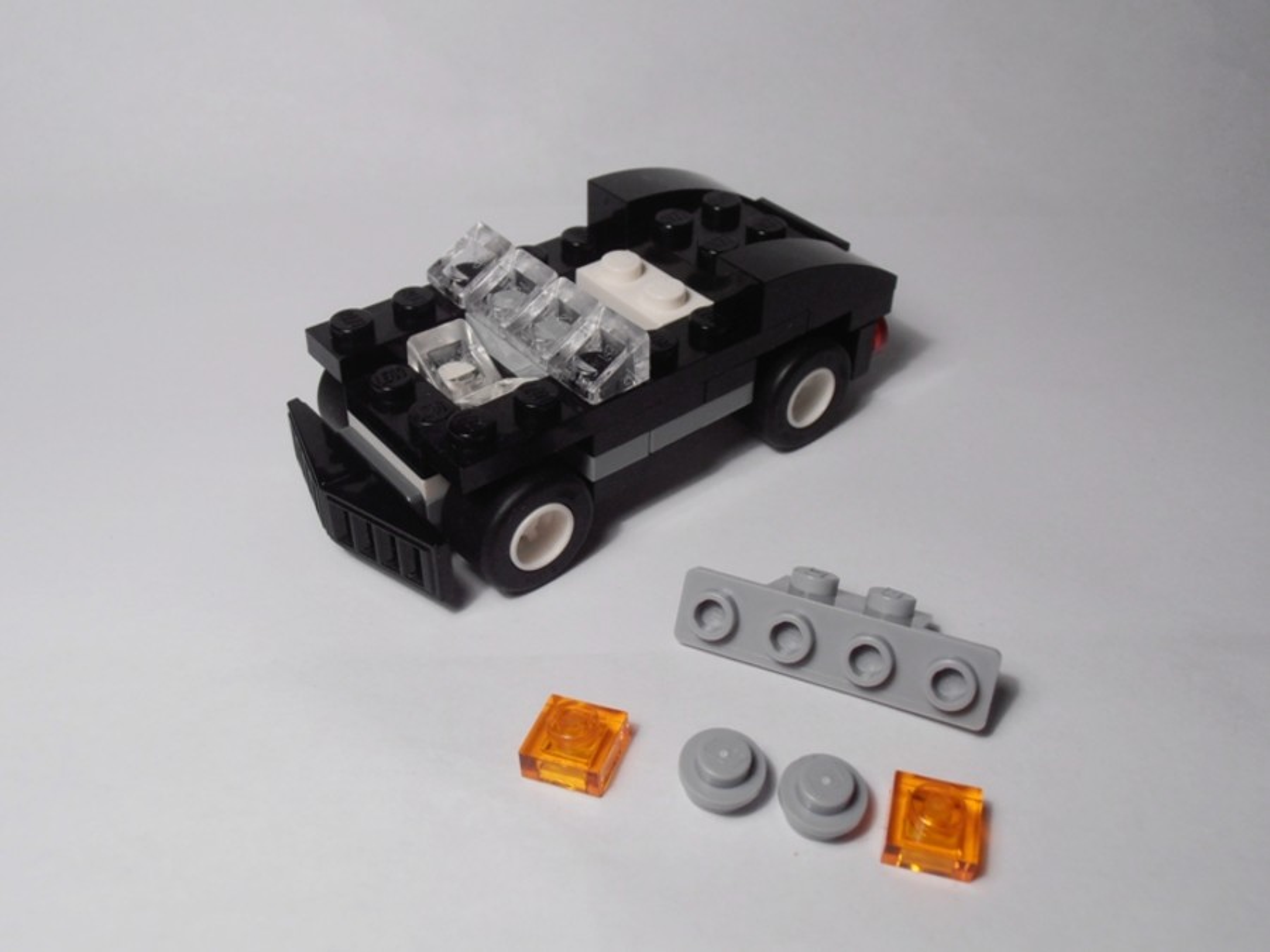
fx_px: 1357
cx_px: 635
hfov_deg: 50.1
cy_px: 476
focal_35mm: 37
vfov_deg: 38.7
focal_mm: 6.61
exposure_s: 1/80
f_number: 3.9
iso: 80
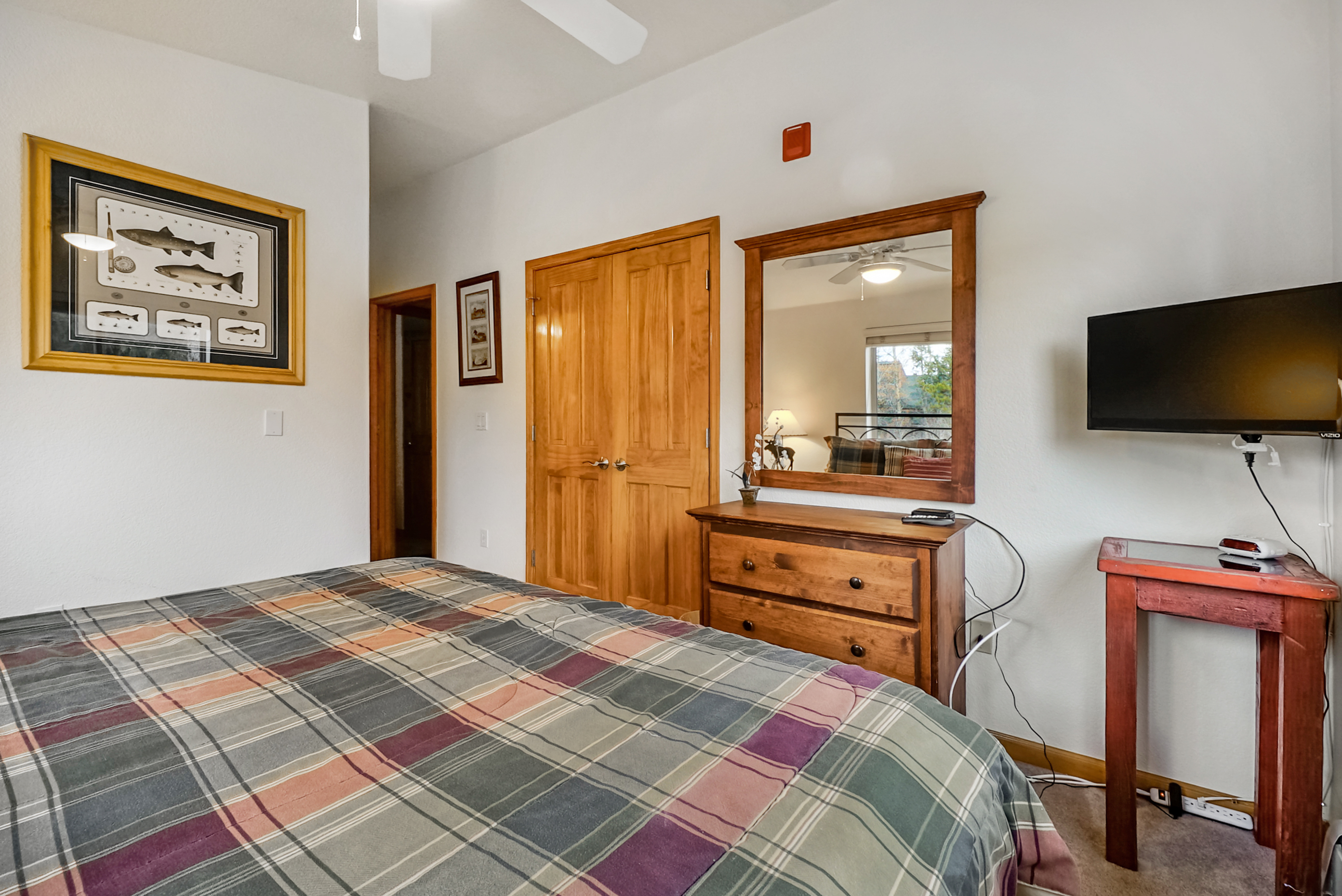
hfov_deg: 100.4
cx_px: 671
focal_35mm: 15
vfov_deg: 77.4
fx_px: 559
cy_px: 448
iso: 320
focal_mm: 10
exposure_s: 1/10
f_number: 22
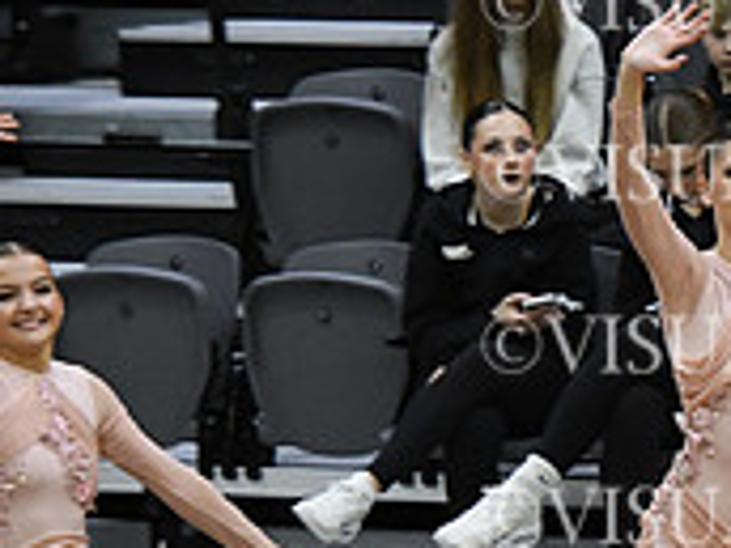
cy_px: 601
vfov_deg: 2.0
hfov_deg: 2.7
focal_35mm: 728
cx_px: 1096
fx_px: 15373
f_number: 3.5
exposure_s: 1/400
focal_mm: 150
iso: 4000
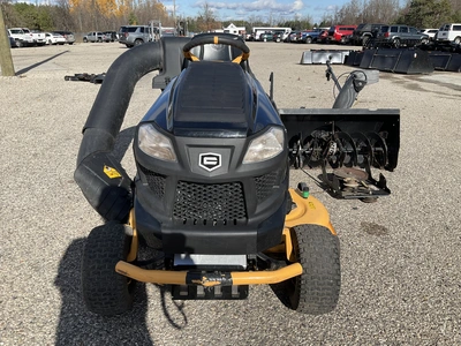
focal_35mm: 29
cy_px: 173
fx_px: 386
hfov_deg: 61.7
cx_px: 230
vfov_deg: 48.2
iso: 25
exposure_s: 1/1786
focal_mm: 3
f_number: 1.8
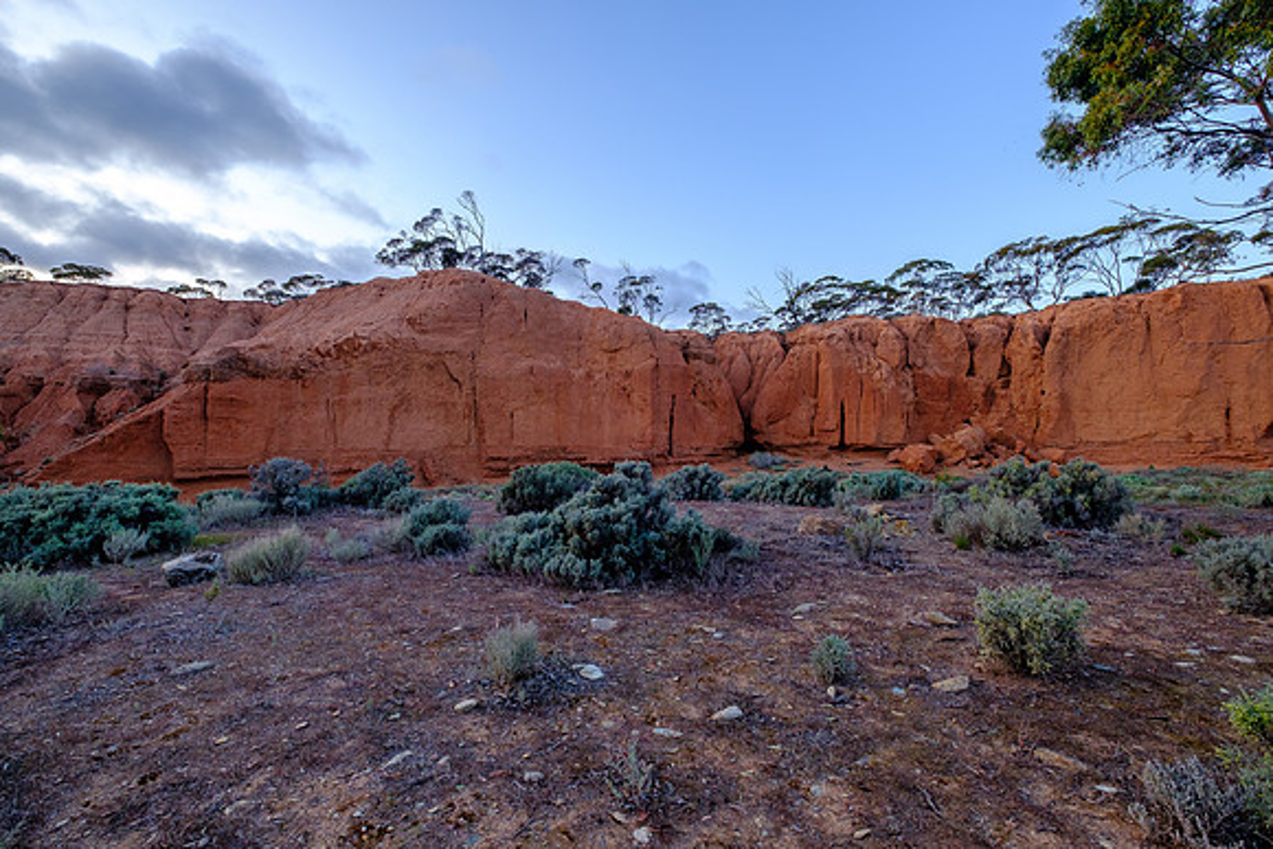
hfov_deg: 100.4
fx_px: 531
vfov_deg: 77.4
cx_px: 636
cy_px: 424
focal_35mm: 15
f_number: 5.6
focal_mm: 10
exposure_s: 1/35
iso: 500
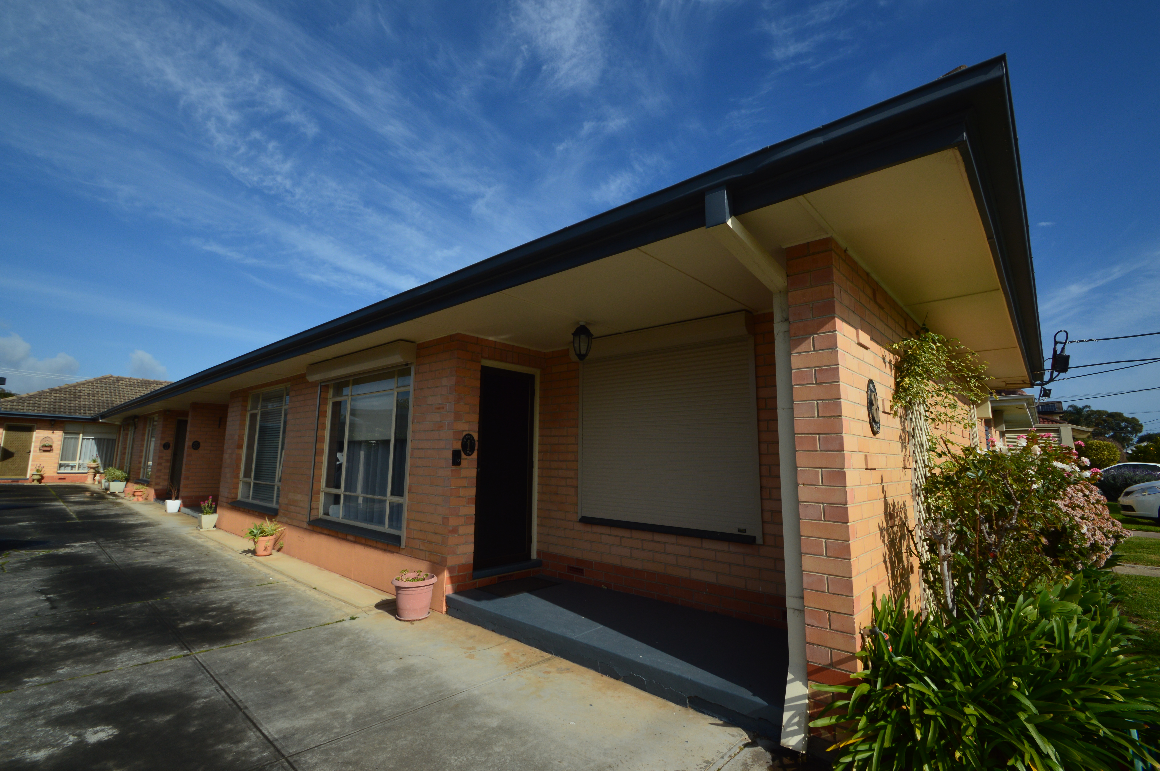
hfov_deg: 100.4
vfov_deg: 77.2
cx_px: 580
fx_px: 483
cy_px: 386
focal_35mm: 15
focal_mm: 10
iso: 220
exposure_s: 1/500
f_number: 11
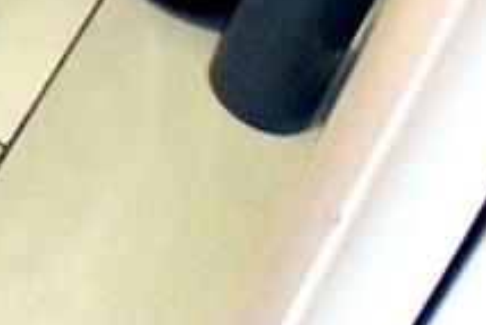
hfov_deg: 13.4
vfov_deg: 9.1
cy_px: -734
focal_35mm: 112
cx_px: -681
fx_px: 1513
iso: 4000
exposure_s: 1/60
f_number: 4.5
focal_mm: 10
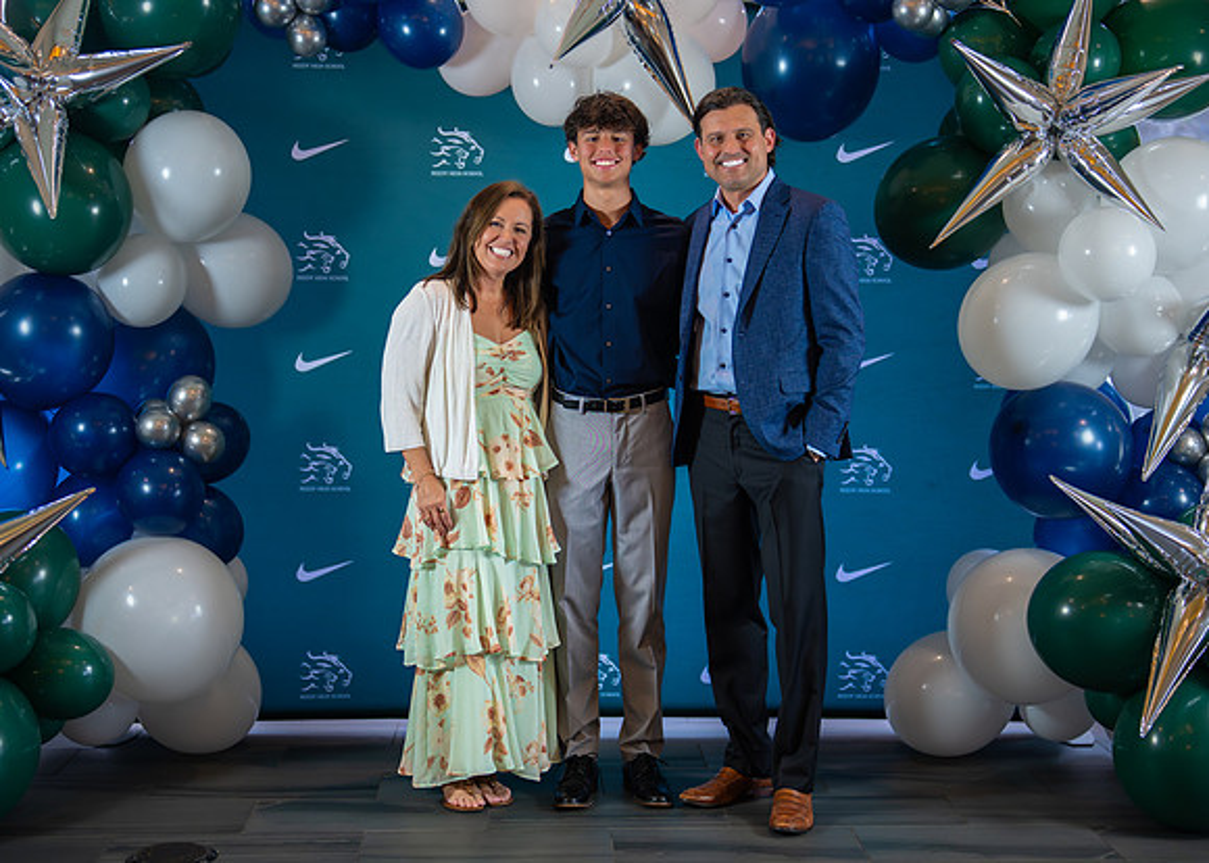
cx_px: 628
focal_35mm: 56
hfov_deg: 34.8
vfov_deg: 25.2
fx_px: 1929
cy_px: 451
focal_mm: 50
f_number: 1.2
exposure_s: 1/400
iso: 1000
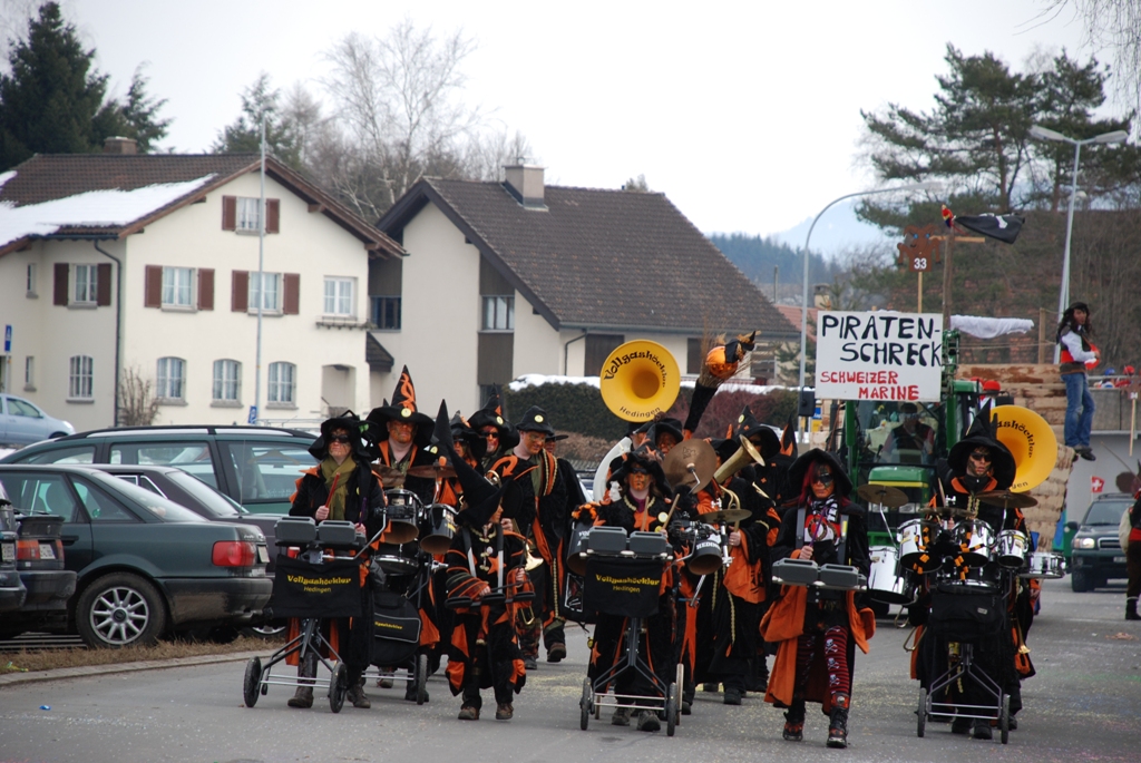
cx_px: 570
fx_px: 6424
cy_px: 382
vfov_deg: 6.8
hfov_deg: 10.1
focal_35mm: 202
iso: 200
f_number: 5.6
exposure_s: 1/320
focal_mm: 135
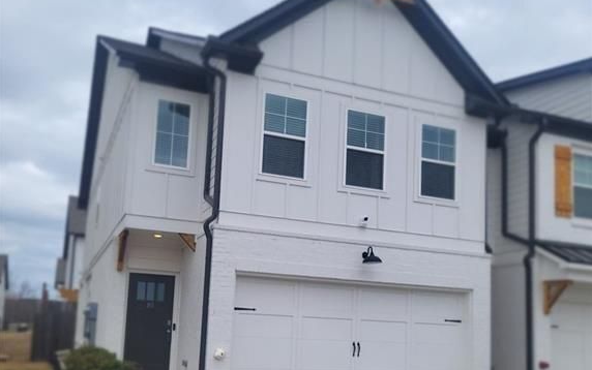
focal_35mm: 37
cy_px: 273
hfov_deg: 52.7
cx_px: 296
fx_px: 597
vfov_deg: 33.8
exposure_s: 1/1529
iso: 40
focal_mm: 5.4
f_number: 1.8
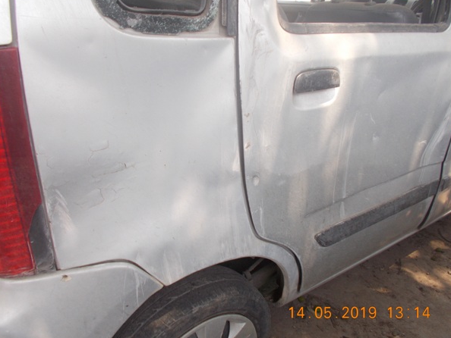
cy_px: 174
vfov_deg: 49.8
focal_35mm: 28
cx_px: 212
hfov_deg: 63.4
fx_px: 365
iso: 80
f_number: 3.2
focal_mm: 4.6
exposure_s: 1/125
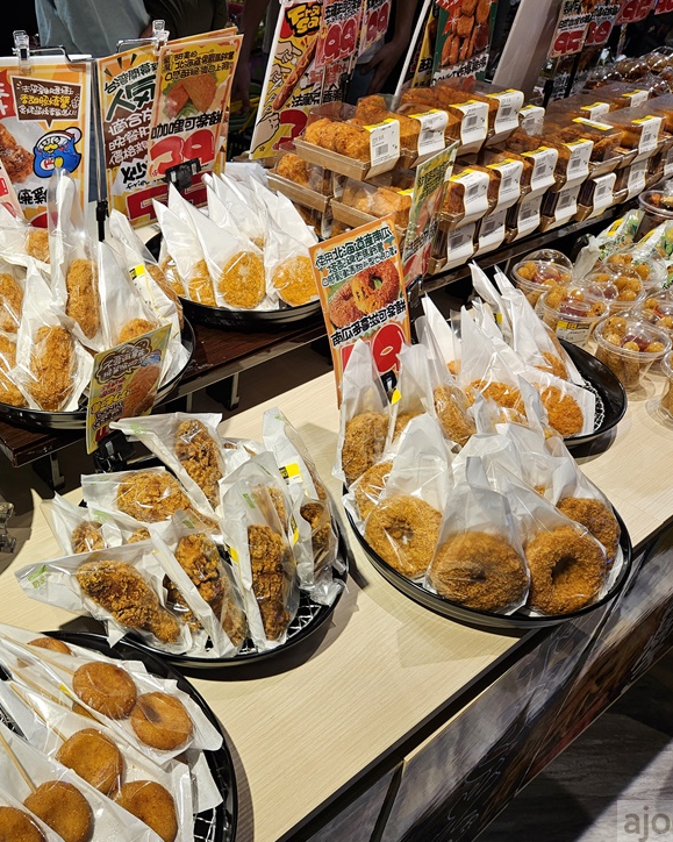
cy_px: 412
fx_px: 772
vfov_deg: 57.2
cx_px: 158
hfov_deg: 45.3
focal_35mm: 31
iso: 32
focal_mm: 5.4
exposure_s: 1/120
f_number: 1.8
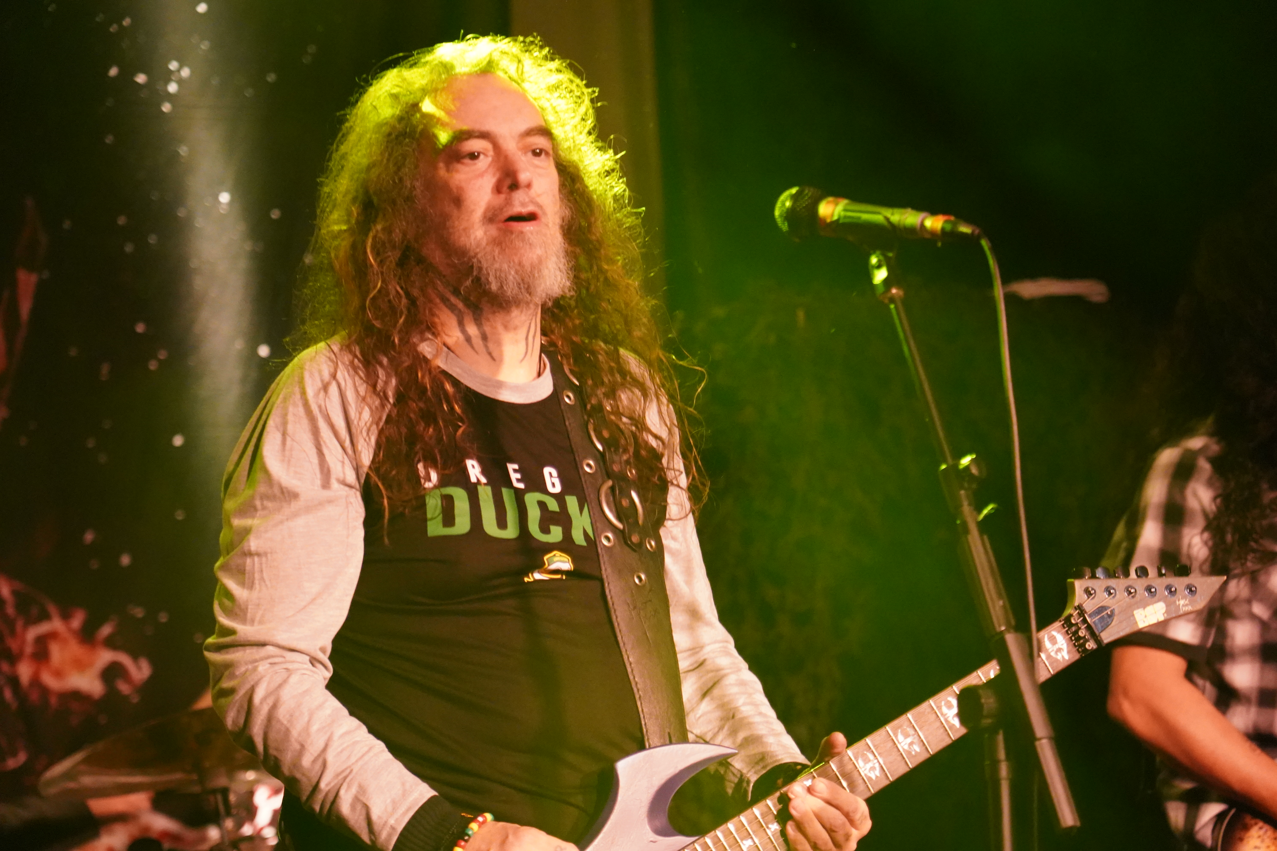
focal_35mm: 105
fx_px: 3724
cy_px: 426
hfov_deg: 19.5
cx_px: 638
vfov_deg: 13.0
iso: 12800
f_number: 4
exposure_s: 1/125
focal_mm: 105
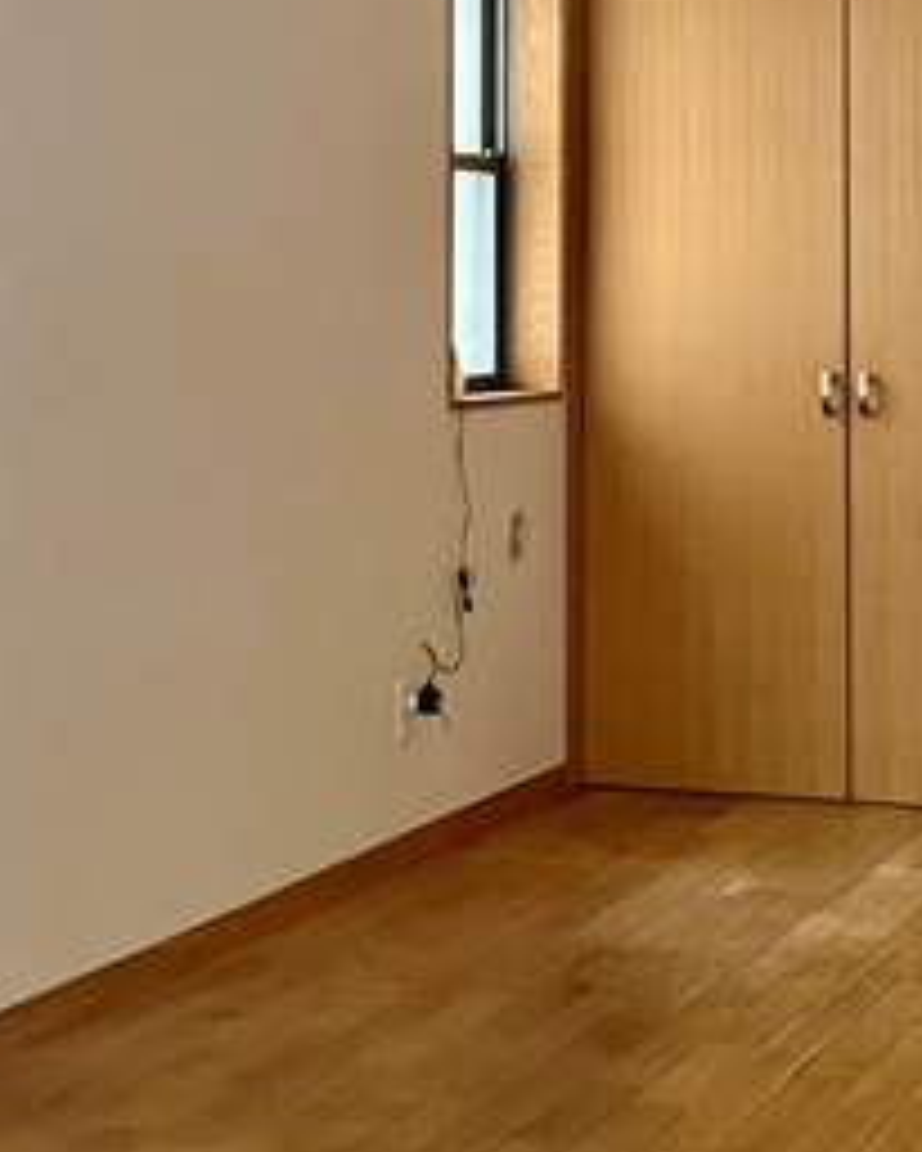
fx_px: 2761
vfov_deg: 23.1
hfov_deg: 18.9
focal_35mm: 81
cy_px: 198
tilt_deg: +2.9
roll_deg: +0.4
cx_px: 666
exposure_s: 1/39
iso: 400
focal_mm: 3.99
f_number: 1.8
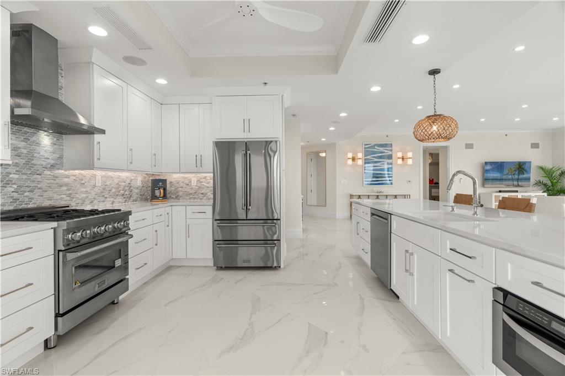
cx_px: 282
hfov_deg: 96.8
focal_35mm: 16
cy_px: 188
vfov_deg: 73.7
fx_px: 251
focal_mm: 16
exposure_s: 1/6
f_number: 8
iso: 400
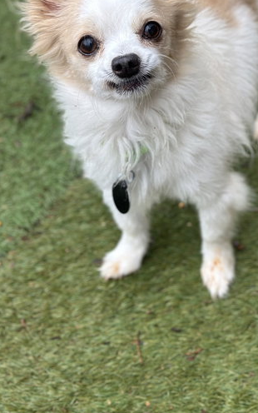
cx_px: 221
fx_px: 923
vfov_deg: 24.8
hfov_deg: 15.8
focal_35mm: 82
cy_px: 83
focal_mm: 6.86
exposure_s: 1/270
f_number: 1.78
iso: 80
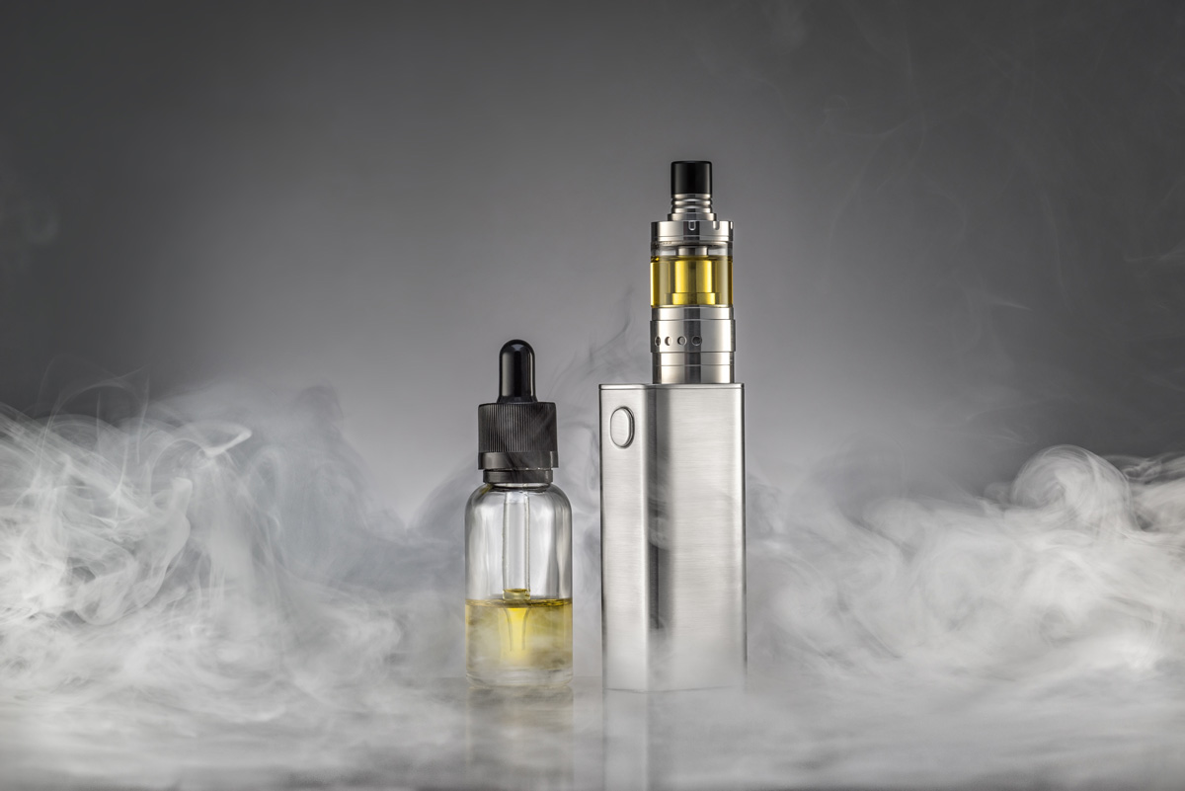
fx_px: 3293
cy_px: 396
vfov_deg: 13.7
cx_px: 592
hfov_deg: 20.4
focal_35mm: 100
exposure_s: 1/160
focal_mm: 100
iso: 100
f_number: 11
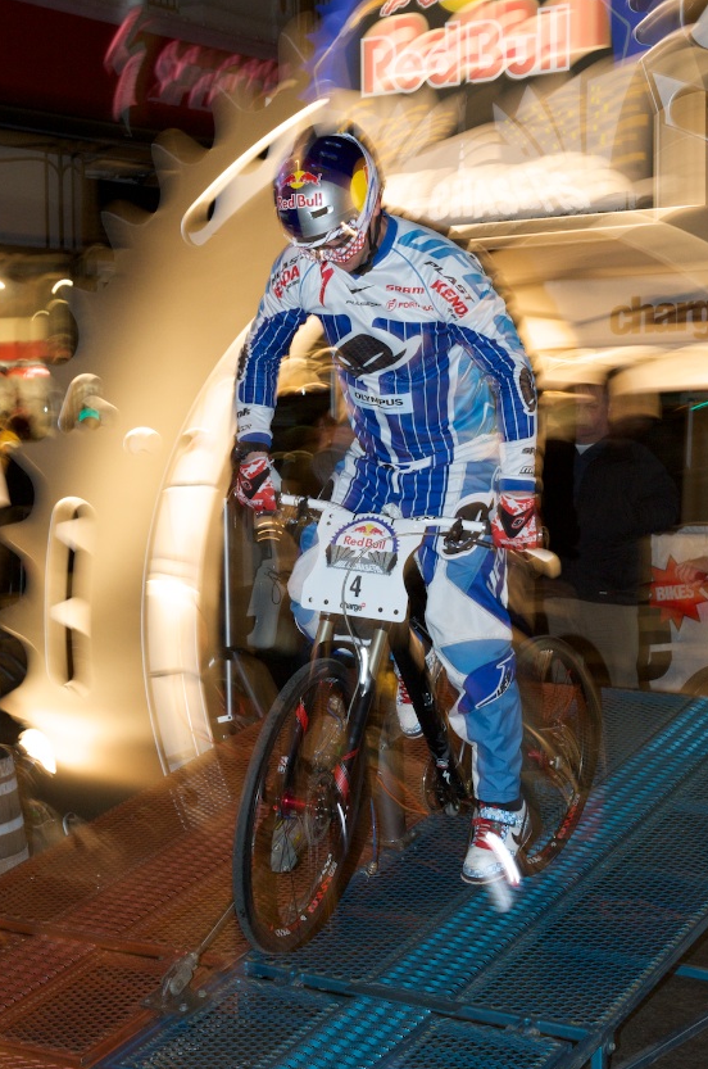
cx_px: 380
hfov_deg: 31.1
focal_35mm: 43
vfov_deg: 45.5
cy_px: 508
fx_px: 1274
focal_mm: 35
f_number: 10
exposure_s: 1/30
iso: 4000
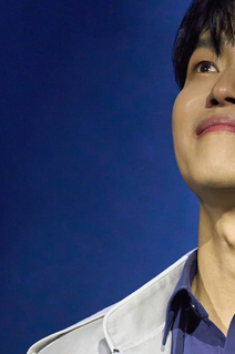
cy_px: 346
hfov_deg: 2.7
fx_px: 4927
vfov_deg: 4.1
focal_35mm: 502
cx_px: 246
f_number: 3.2
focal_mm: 190.8
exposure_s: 1/250
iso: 4000
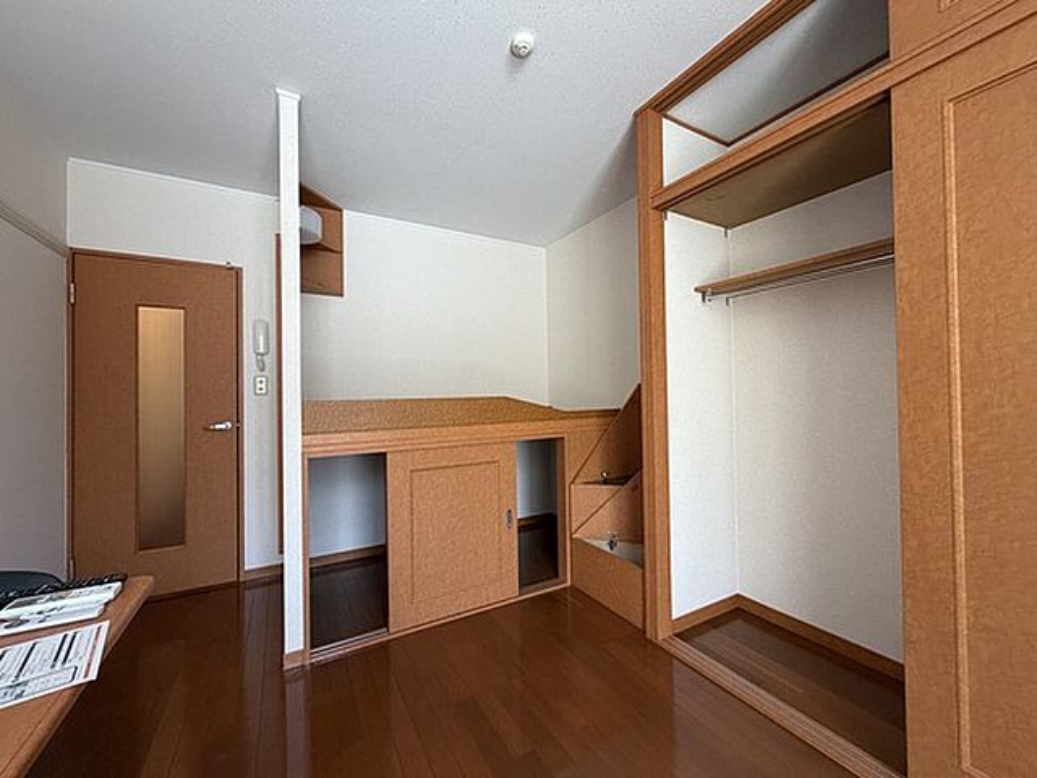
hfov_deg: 102.1
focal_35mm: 14
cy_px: 389
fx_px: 419
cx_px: 518
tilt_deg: +0.1
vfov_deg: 85.7
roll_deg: +1.1
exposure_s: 1/110
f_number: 2.2
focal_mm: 2.22
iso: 320
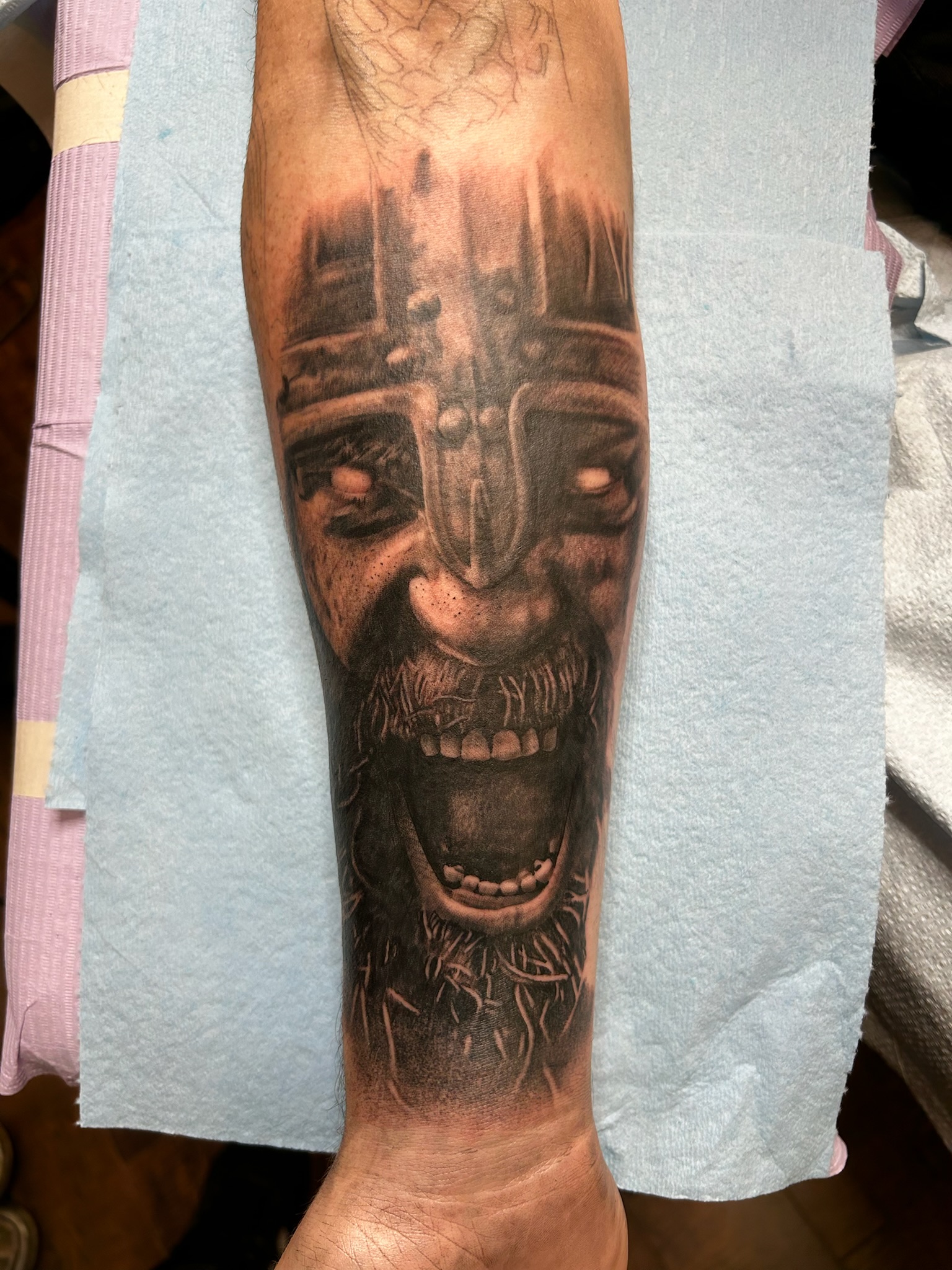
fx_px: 953
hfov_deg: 53.1
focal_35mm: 26
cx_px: 476
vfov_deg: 67.3
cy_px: 635
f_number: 1.5
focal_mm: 5.7
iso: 64
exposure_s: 1/120
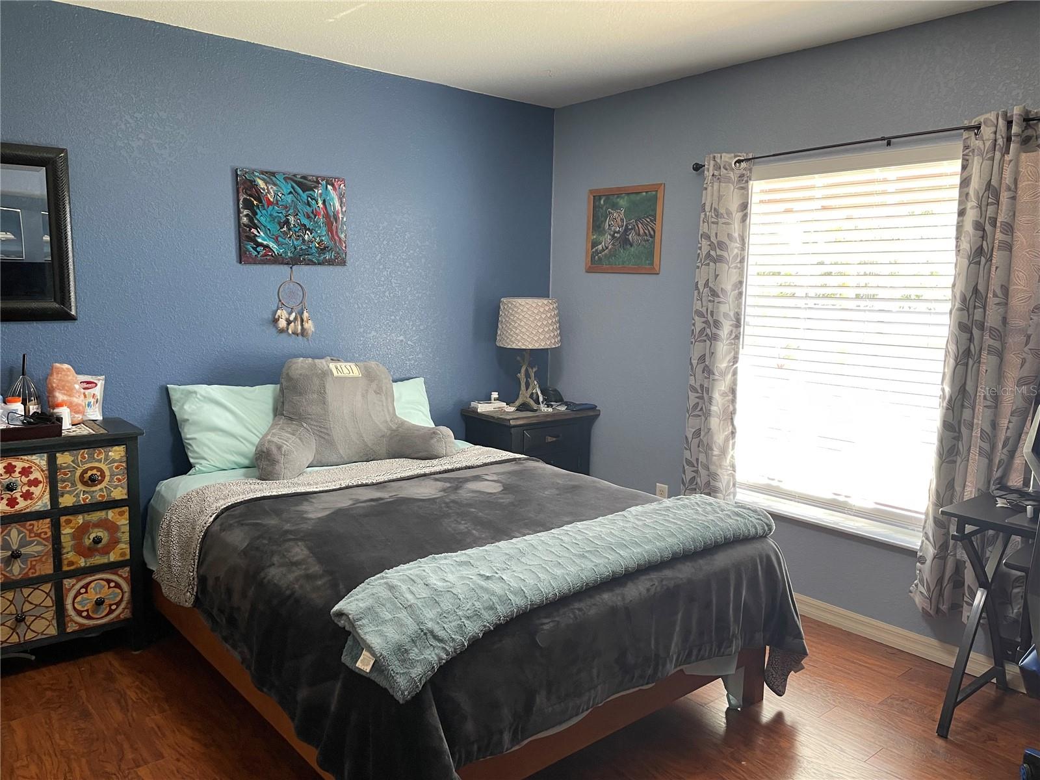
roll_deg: -0.5
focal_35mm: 26
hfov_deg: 67.3
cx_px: 520
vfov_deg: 53.1
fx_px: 781
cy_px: 390
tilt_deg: -6.3
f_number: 1.6
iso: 80
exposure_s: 1/60
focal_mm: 4.2
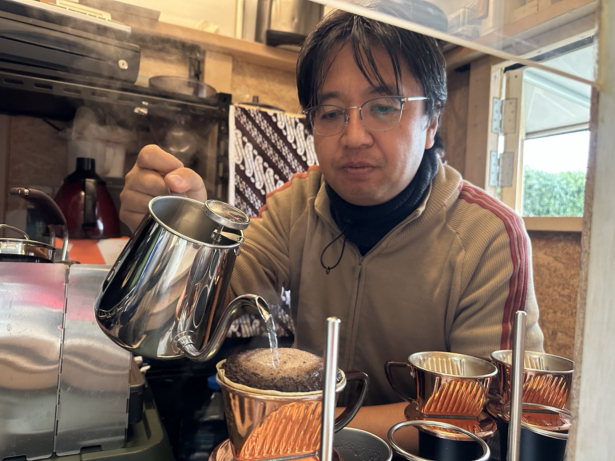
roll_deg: -3.7
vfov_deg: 56.8
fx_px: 426
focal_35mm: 24
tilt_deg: -1.0
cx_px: 308
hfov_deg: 71.6
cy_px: 230
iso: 400
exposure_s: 1/60
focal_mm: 6.86
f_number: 1.78
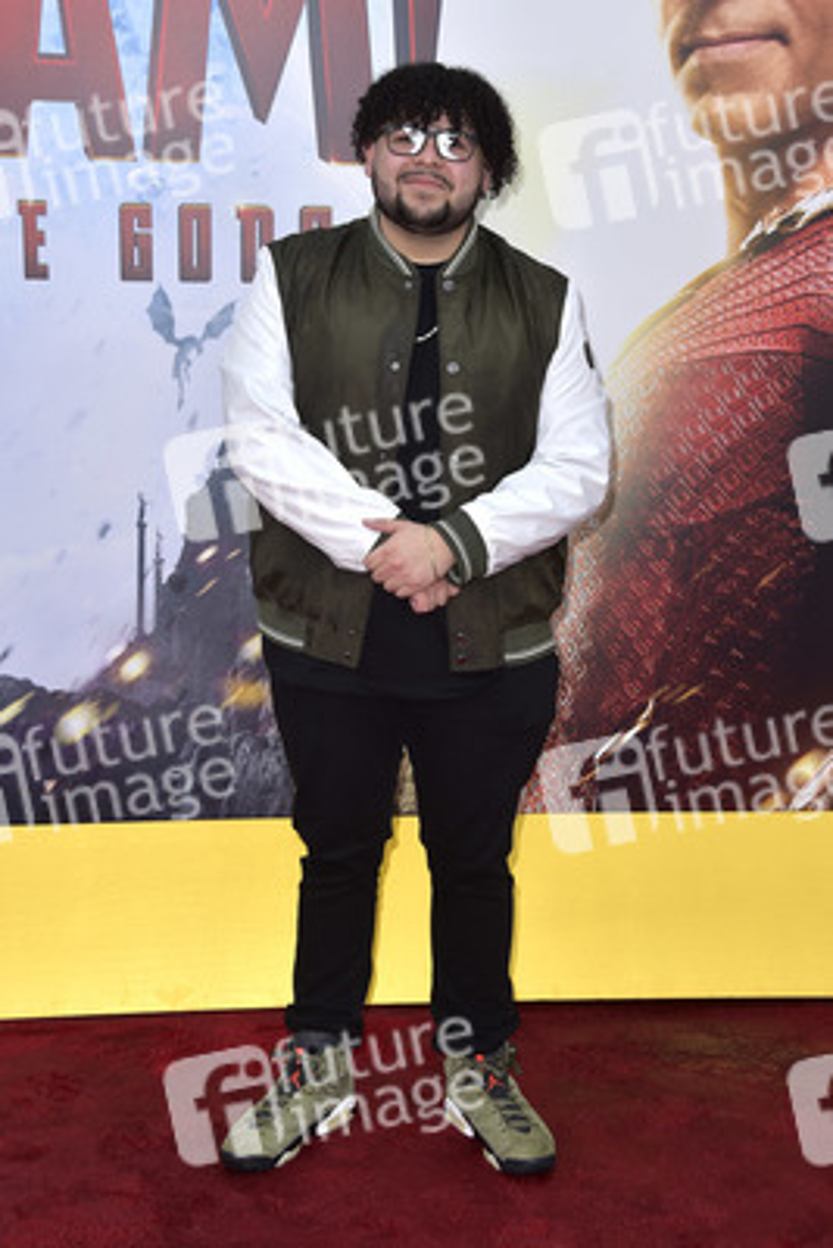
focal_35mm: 62
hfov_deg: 21.9
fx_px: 2150
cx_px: 416
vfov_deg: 32.4
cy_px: 624
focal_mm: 62
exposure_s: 1/250
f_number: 6.3
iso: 320
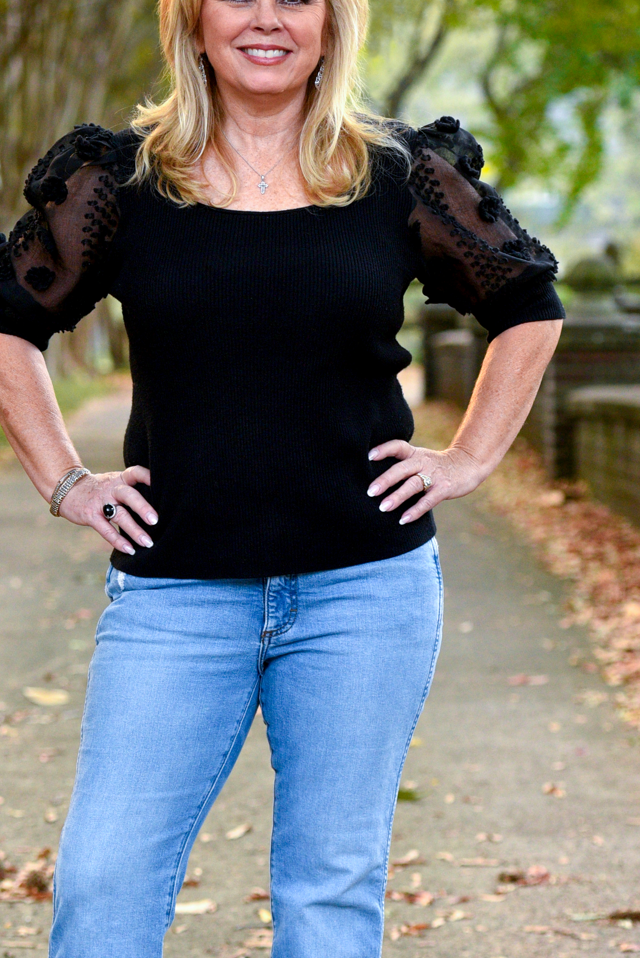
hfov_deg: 8.0
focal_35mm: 172
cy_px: 580
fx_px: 4582
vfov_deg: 11.9
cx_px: 250
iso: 800
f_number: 3.5
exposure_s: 1/200
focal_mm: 75
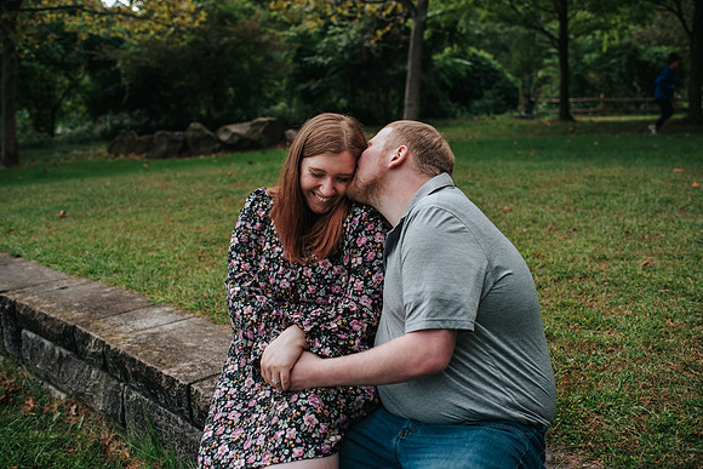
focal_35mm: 35
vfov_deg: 37.9
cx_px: 352
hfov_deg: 54.4
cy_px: 234
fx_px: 684
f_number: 3.2
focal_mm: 35
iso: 800
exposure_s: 1/640
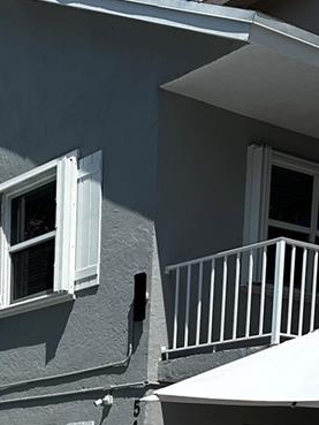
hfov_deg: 18.3
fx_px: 958
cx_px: -24
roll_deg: -0.8
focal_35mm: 78
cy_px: 616
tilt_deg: -6.7
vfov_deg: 21.5
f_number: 1.78
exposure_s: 1/8197
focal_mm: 6.86
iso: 80
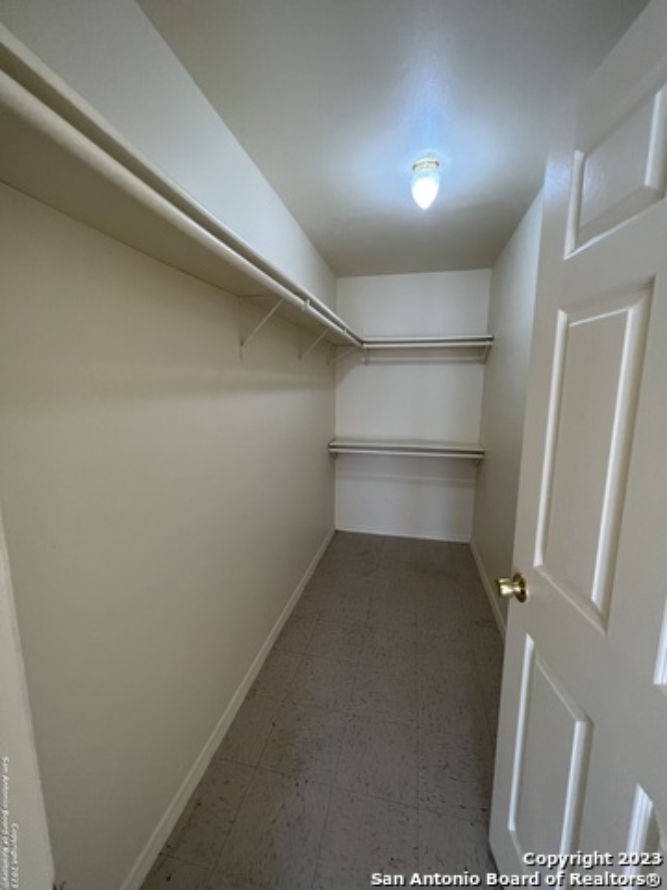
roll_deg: -0.4
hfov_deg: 89.9
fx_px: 334
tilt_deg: -8.5
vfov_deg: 106.2
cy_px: 445
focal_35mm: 13
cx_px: 334
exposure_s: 1/120
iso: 160
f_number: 1.8
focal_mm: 1.57
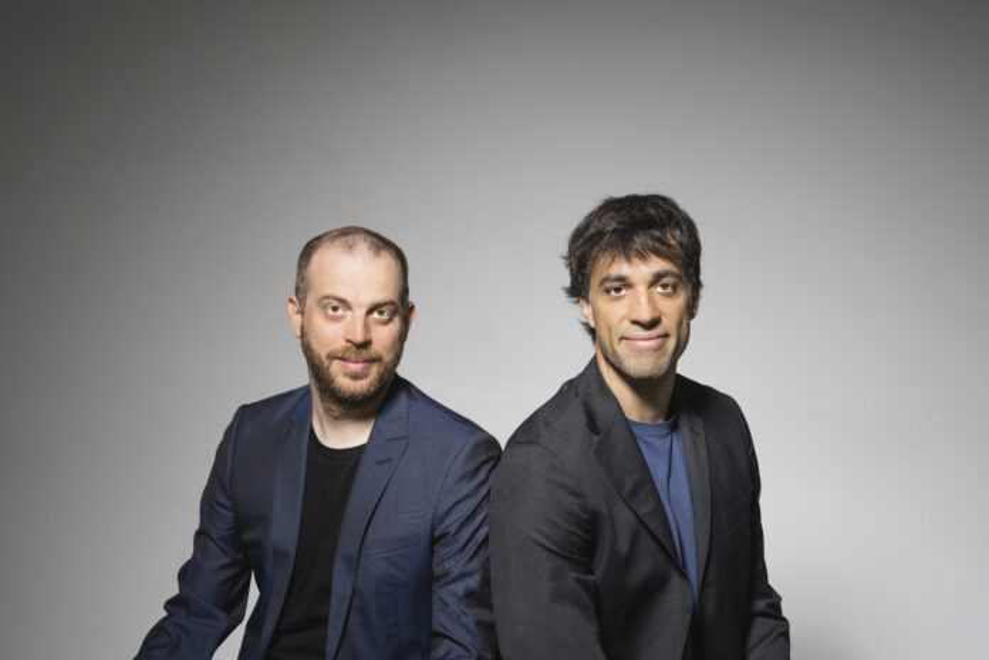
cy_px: 330
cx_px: 494
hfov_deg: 28.8
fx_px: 1923
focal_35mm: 70
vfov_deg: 19.5
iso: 200
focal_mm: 70
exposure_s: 1/125
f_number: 7.1
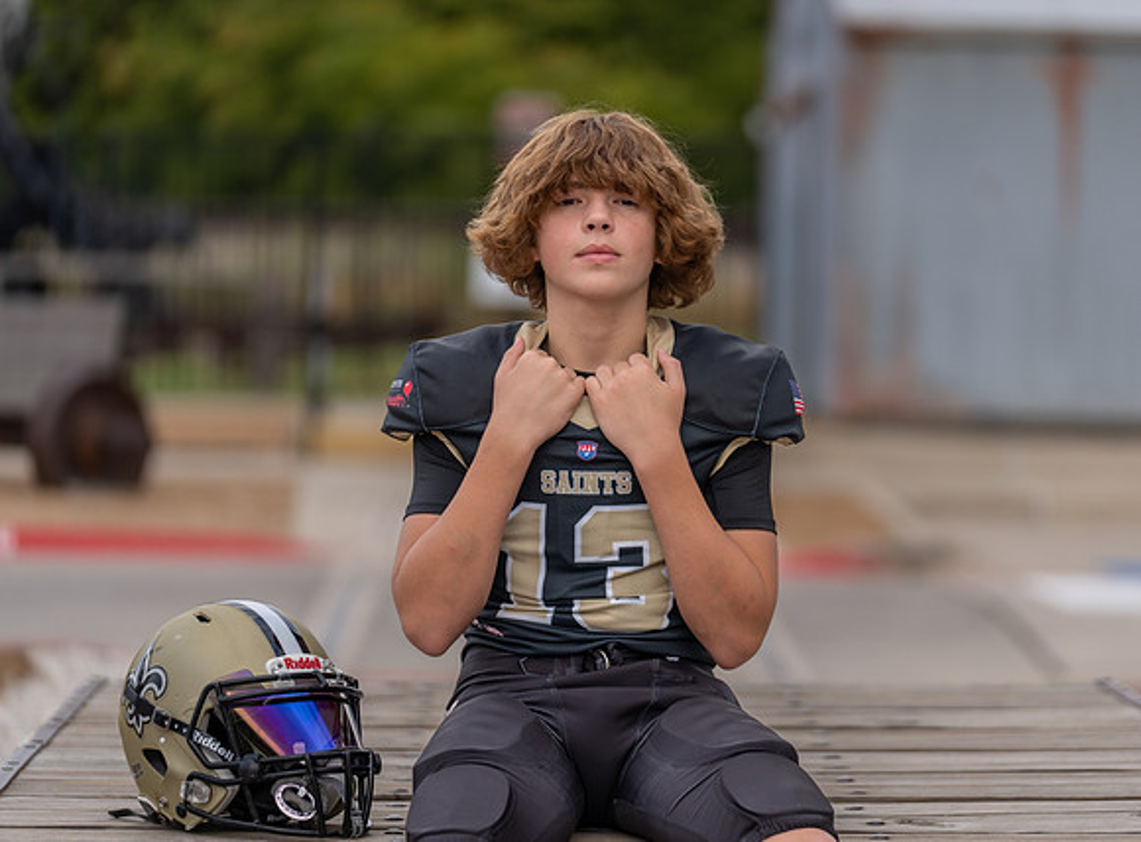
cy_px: 420
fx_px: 4925
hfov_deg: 13.2
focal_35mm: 150
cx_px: 634
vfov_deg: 9.8
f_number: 2.8
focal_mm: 134
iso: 100
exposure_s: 1/640
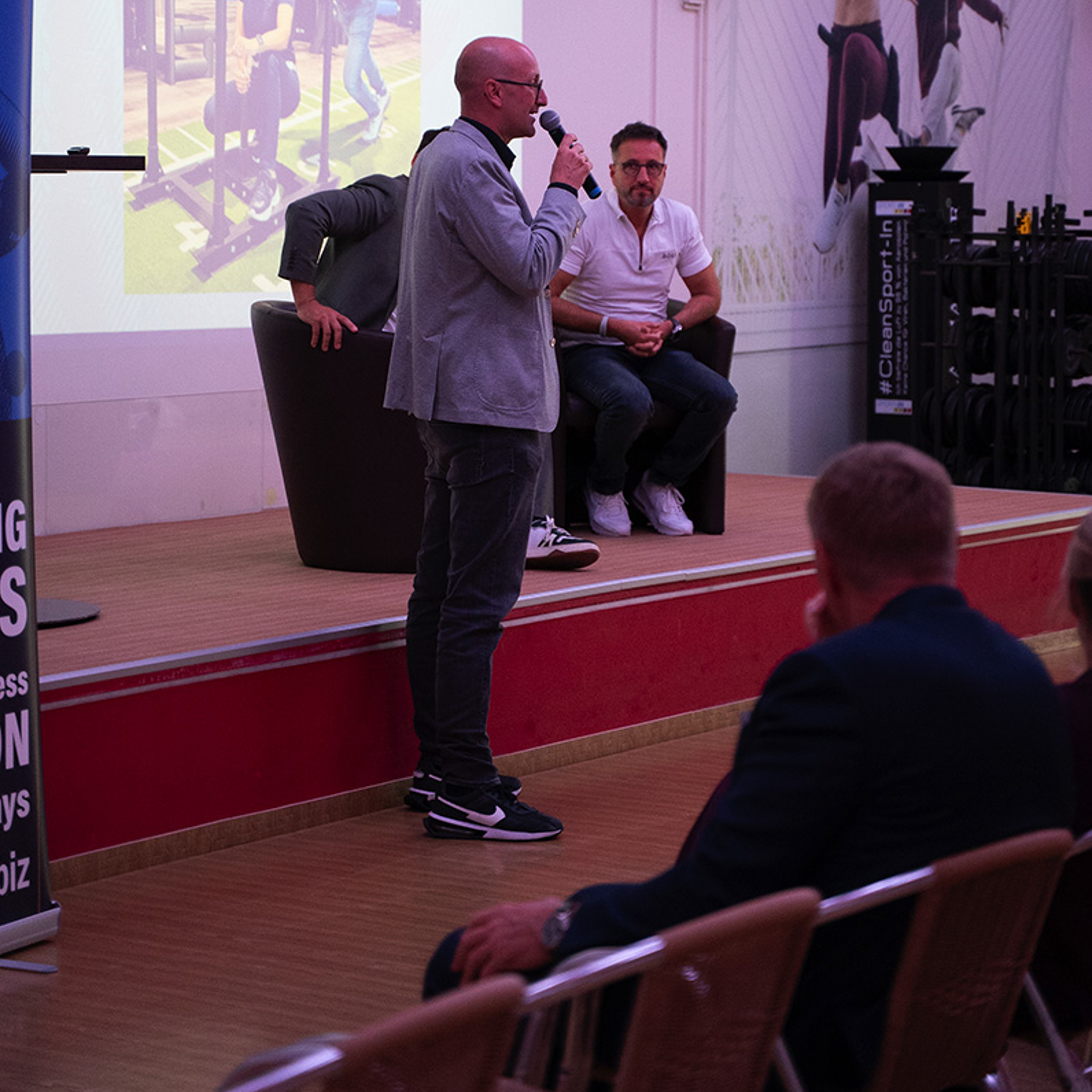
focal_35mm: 96
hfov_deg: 18.1
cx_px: 547
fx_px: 3426
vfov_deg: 18.0
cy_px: 316
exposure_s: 1/200
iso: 6400
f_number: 2.8
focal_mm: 75
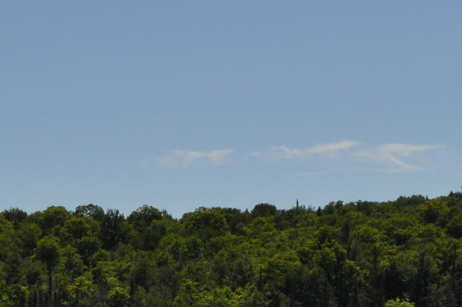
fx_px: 1906
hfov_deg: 13.8
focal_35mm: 149
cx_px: 149
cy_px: 471
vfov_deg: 9.0
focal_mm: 29
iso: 200
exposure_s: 1/500
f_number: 11
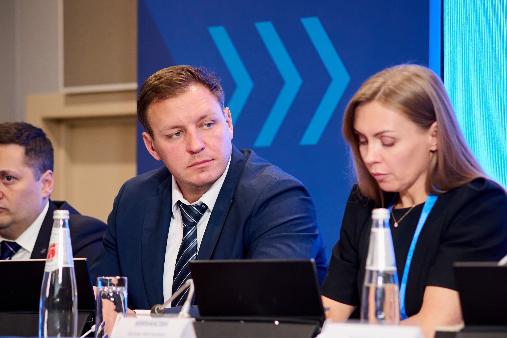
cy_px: 169
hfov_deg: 10.2
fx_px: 2845
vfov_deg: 6.8
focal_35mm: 202
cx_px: 254
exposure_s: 1/160
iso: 3200
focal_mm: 135
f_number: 4
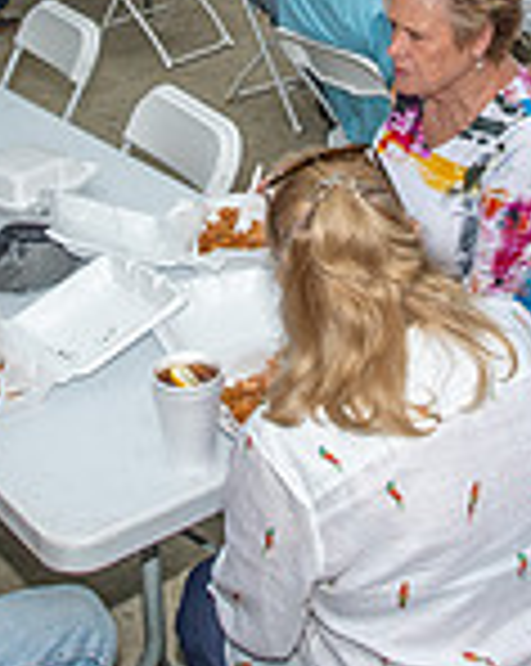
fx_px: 1378
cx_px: 270
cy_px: 9
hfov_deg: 21.8
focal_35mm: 70
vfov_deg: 25.9
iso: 400
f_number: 5.6
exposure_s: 1/1600
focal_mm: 19
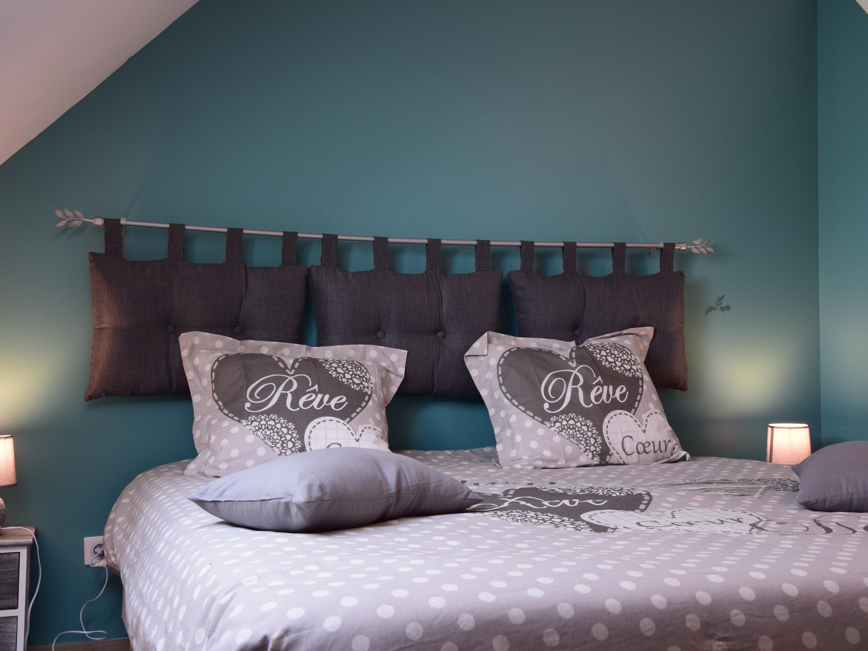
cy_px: 322
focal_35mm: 43
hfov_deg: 43.8
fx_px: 1078
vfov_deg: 33.6
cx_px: 414
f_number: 7.1
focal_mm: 26
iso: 400
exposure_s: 1/25
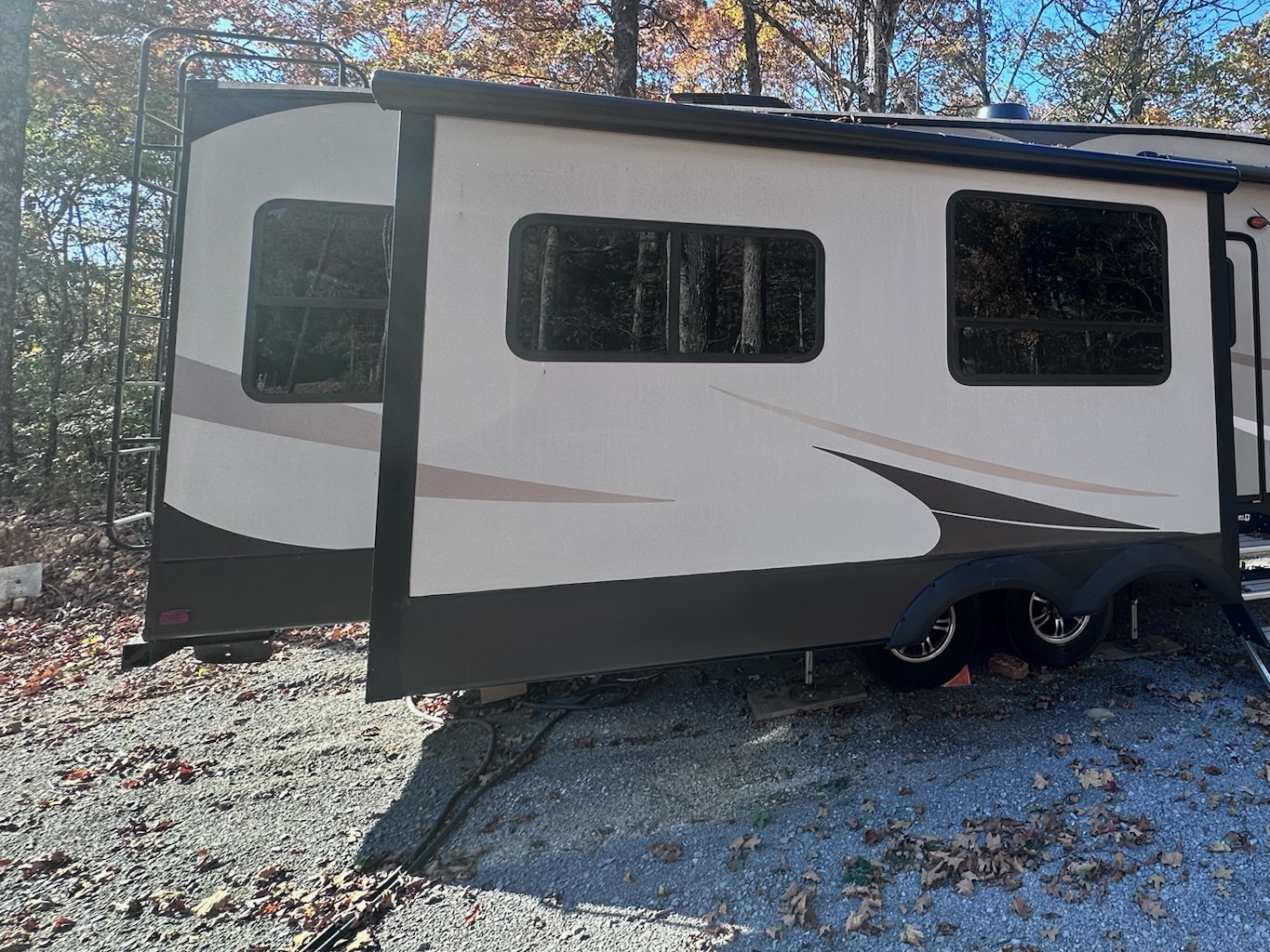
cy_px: 321
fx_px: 771
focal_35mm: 21
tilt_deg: +4.0
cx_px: 938
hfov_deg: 73.9
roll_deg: +0.2
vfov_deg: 62.0
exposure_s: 1/280
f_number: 2.2
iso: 40
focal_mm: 2.22
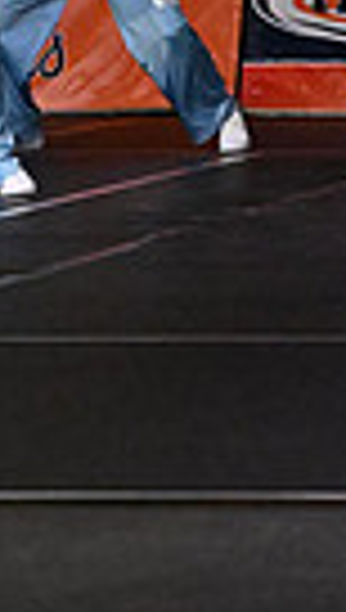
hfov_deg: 3.1
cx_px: 1177
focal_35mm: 379
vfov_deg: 5.7
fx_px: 6151
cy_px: -81
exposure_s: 1/1000
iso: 10000
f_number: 4
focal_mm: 57
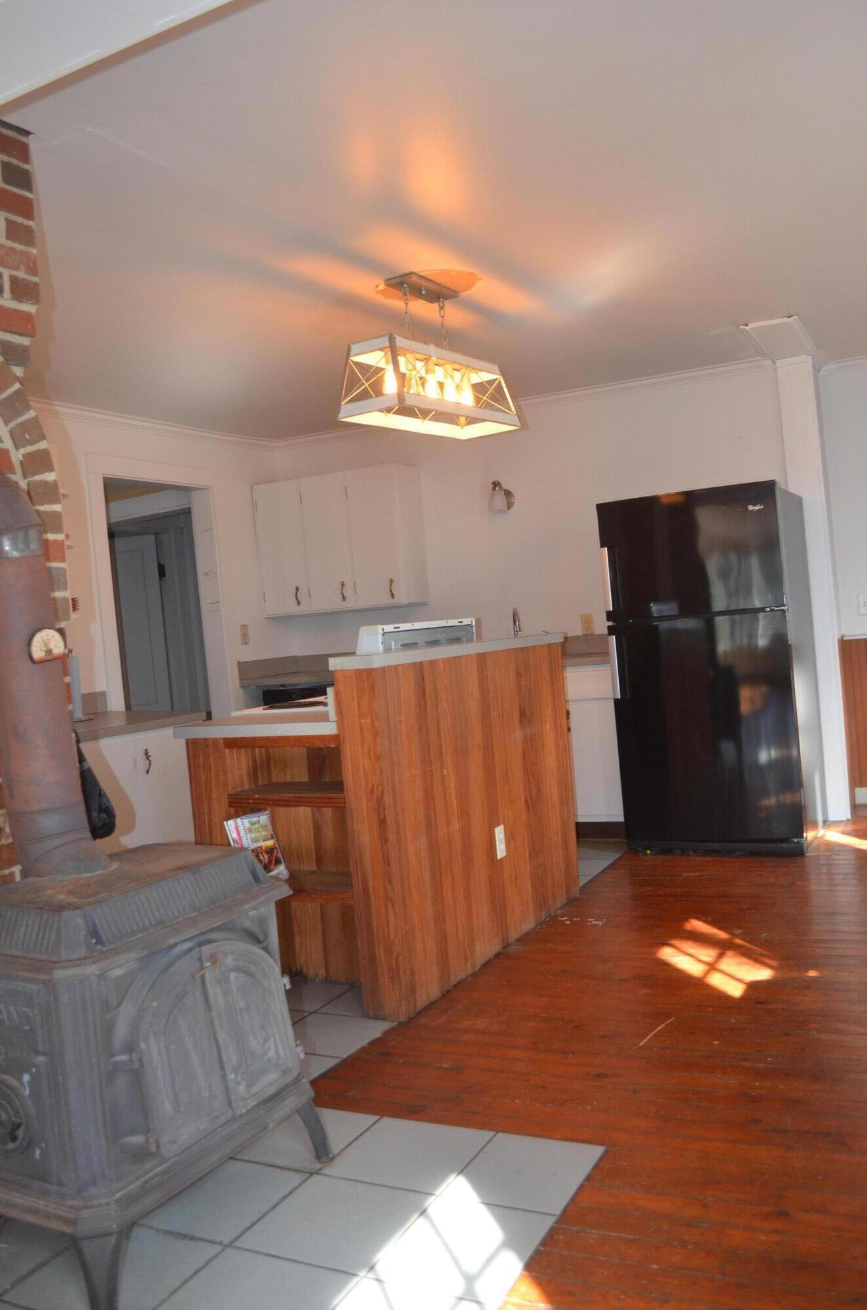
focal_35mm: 30
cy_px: 655
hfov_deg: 43.4
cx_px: 434
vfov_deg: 62.0
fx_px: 1089
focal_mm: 20
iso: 640
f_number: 3.8
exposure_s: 1/60
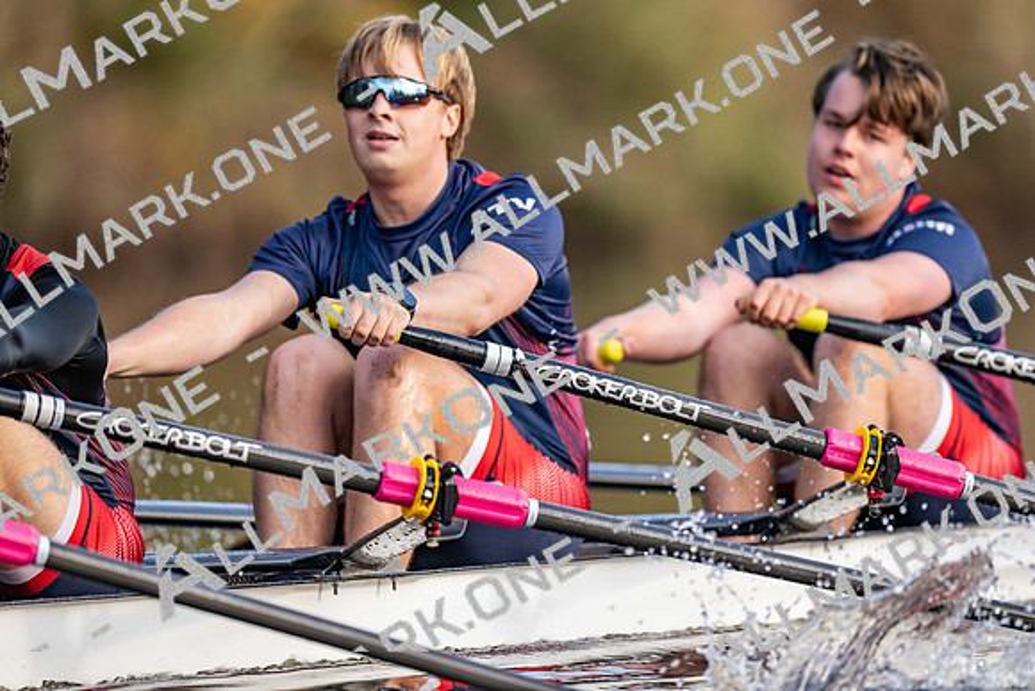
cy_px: 346
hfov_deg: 3.4
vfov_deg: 2.3
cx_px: 518
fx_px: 17253
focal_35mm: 600
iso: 1100
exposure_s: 1/2500
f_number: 4
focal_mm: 600
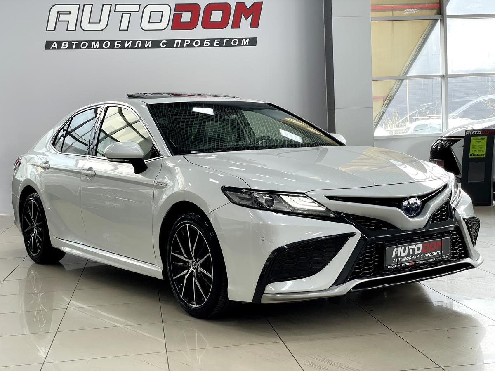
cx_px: 248
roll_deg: +2.7
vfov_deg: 28.0
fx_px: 744
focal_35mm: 52
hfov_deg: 36.8
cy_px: 186
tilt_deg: -3.3
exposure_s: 1/99
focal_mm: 6
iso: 100
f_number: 2
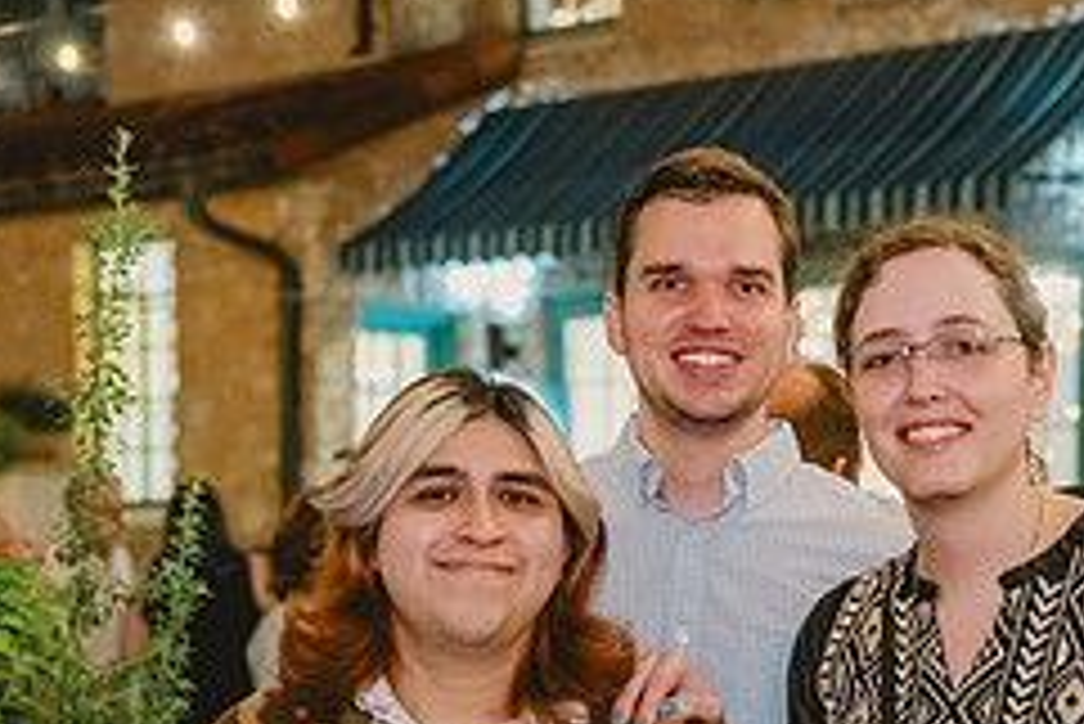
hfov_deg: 20.1
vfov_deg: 13.3
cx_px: 769
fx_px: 3043
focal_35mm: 101
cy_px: 839
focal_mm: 42
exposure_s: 1/60
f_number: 2.8
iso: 5000
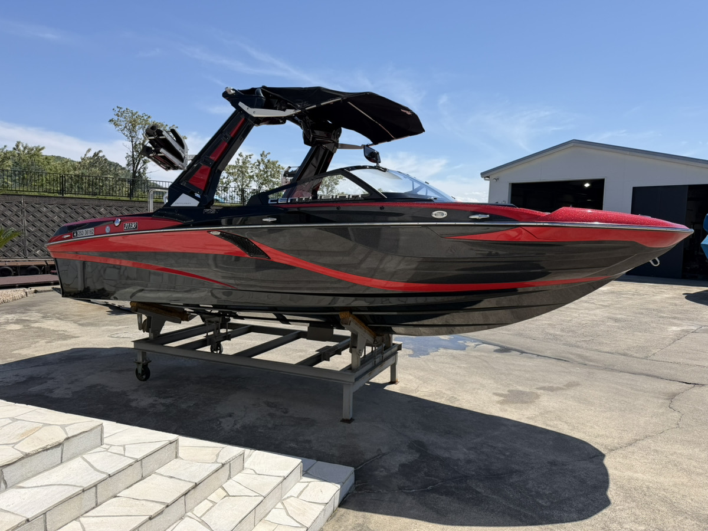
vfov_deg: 56.8
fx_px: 491
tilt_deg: -4.5
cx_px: 354
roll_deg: -0.2
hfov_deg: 71.6
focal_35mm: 24
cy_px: 266
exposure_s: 1/5714
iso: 80
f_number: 1.78
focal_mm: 6.76
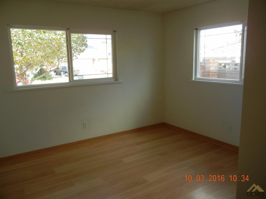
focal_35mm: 30
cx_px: 133
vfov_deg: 46.8
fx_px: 230
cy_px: 100
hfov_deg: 60.0
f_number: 3.5
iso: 160
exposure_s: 1/118
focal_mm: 5.4
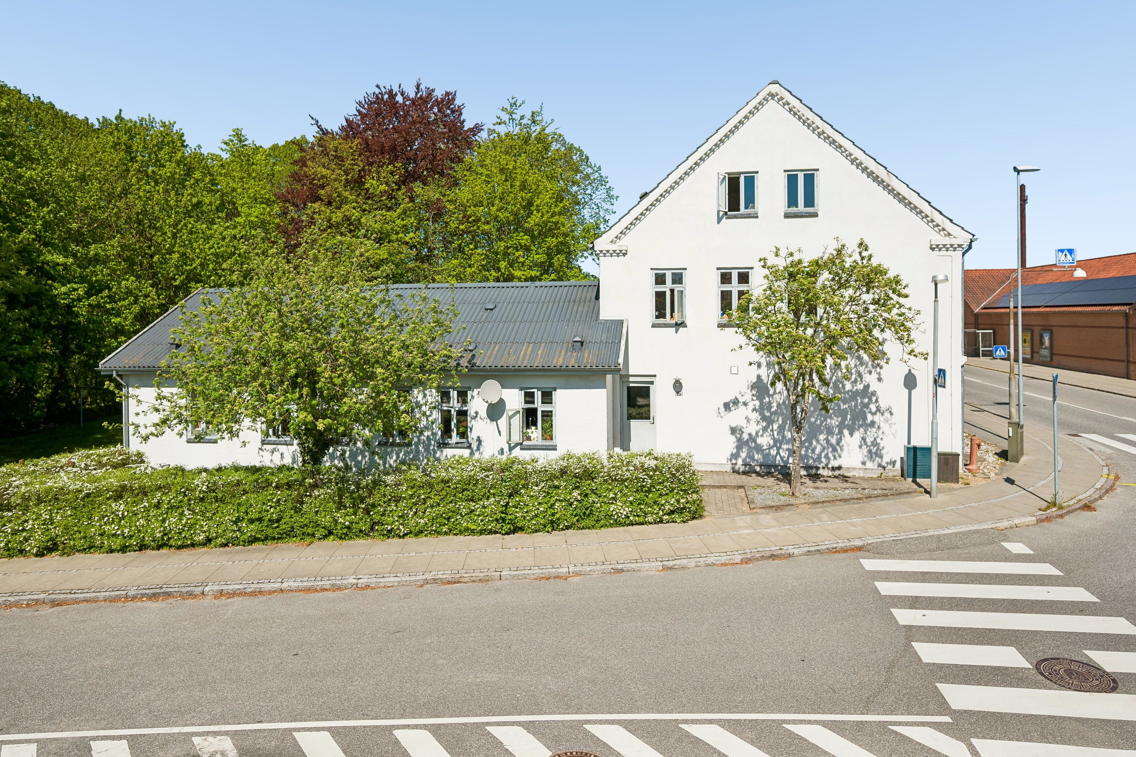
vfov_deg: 61.9
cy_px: 378
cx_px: 568
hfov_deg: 84.0
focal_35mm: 20
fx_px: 631
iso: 100
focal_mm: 20
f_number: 5
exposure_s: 1/1000
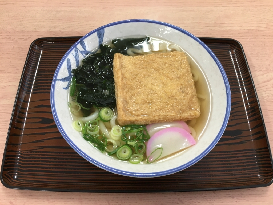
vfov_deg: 48.2
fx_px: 229
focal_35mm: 29
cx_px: 136
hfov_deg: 61.7
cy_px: 102
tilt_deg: -63.3
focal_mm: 4.15
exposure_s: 1/30
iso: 64
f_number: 2.2
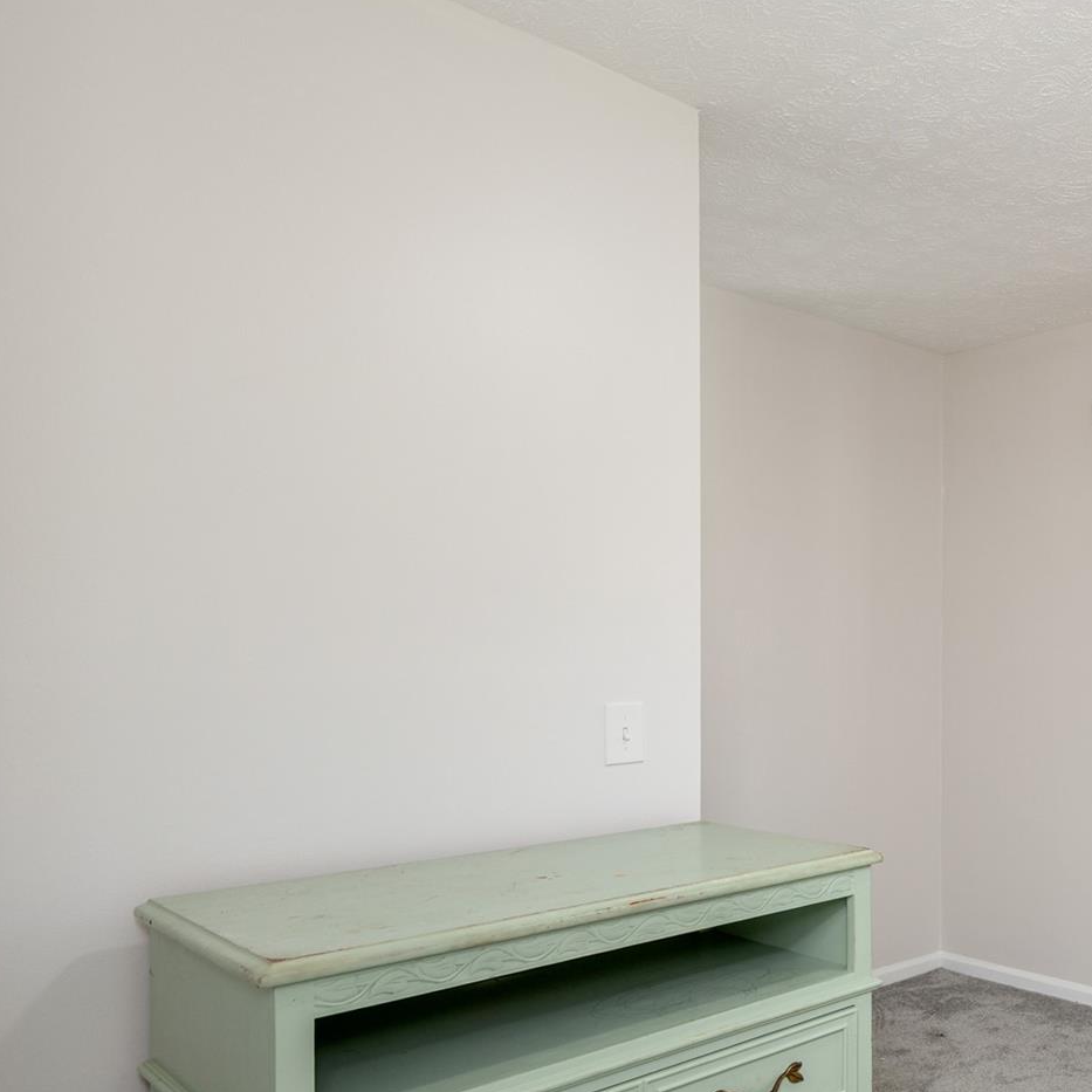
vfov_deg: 55.3
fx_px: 1033
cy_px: 659
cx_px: 1128
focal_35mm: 29
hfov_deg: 45.5
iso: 320
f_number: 7.1
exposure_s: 1/200
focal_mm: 15.5
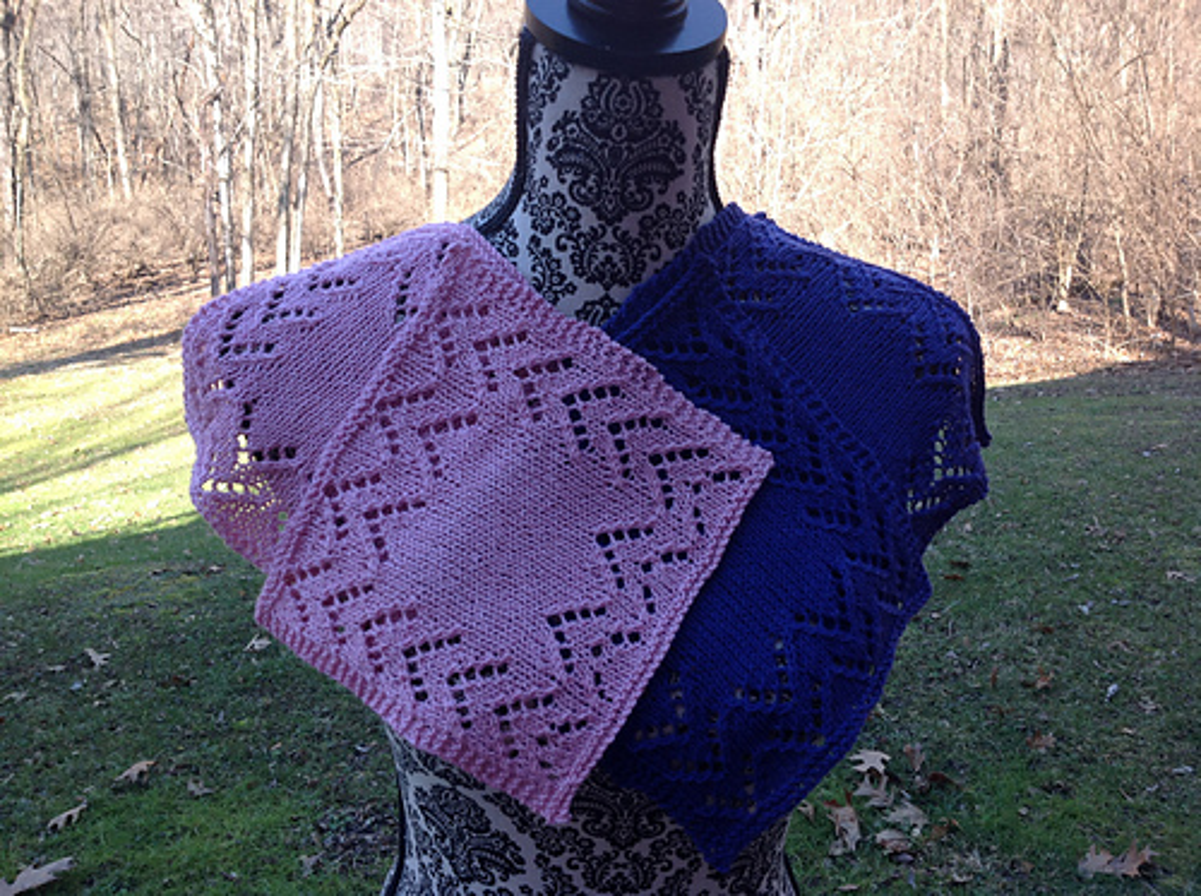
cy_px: 448
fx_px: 1212
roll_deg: -3.5
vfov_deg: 40.6
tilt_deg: -18.3
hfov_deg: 52.7
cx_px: 600
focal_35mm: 35
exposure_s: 1/226
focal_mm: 4.28
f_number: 2.4
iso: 50
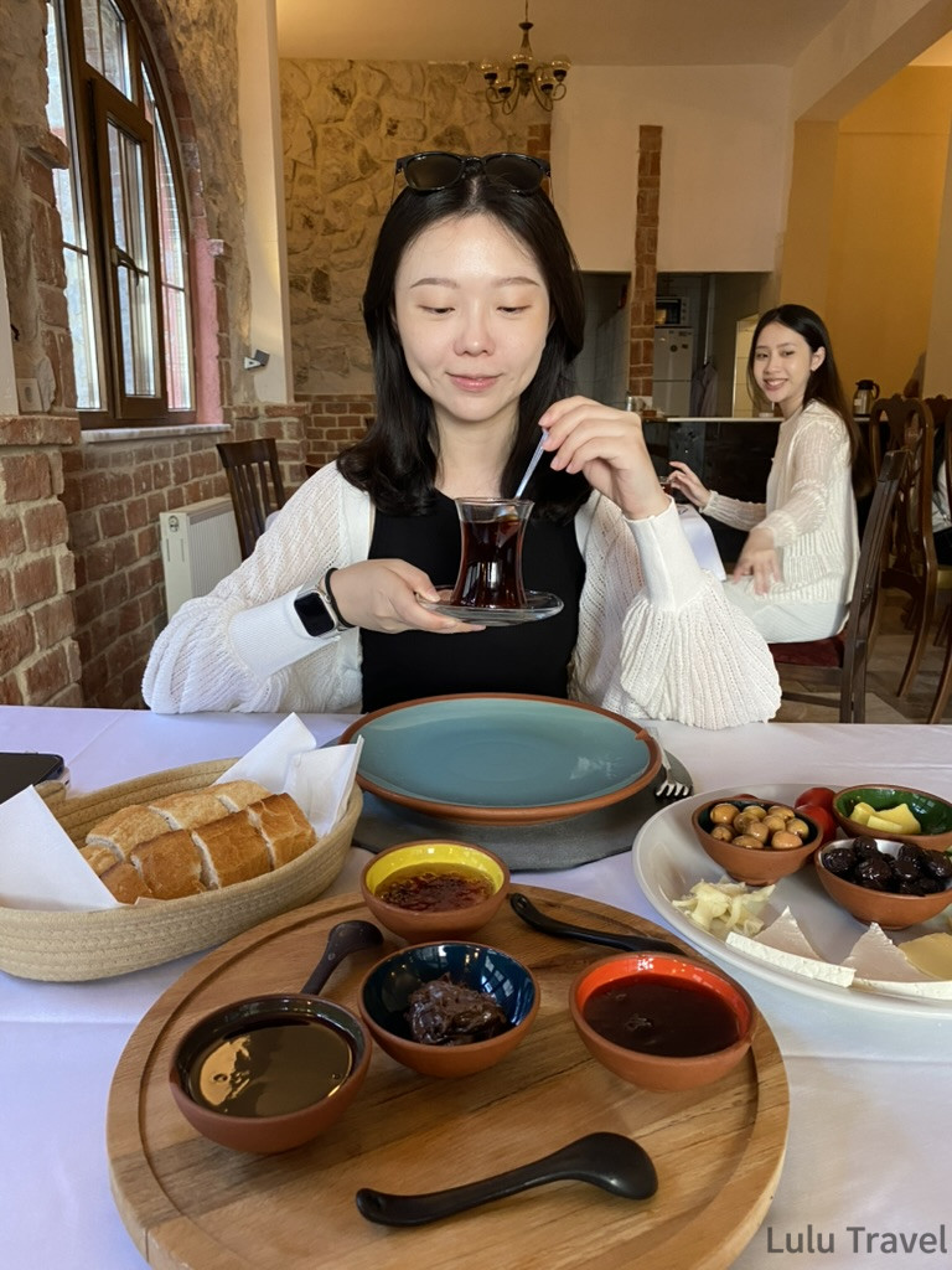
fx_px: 953
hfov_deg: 53.1
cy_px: 635
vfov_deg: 67.3
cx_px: 476
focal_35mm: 26
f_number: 1.8
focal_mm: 4.25
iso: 160
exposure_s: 1/60
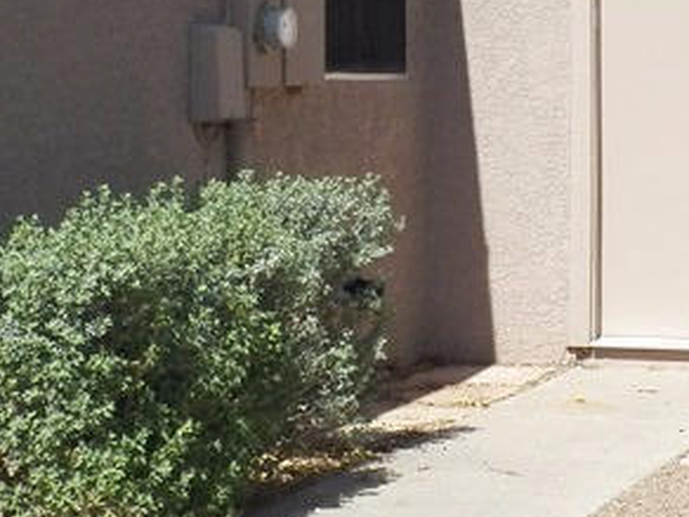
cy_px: 191
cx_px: 387
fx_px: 2388
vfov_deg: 12.3
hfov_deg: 16.4
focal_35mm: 120
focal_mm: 6.3
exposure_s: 1/1250
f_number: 4
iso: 125
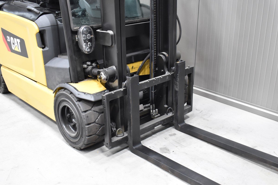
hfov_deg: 47.9
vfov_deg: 33.0
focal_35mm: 40
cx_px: 139
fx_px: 313
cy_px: 92
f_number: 5
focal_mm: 27
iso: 1600
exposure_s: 1/15
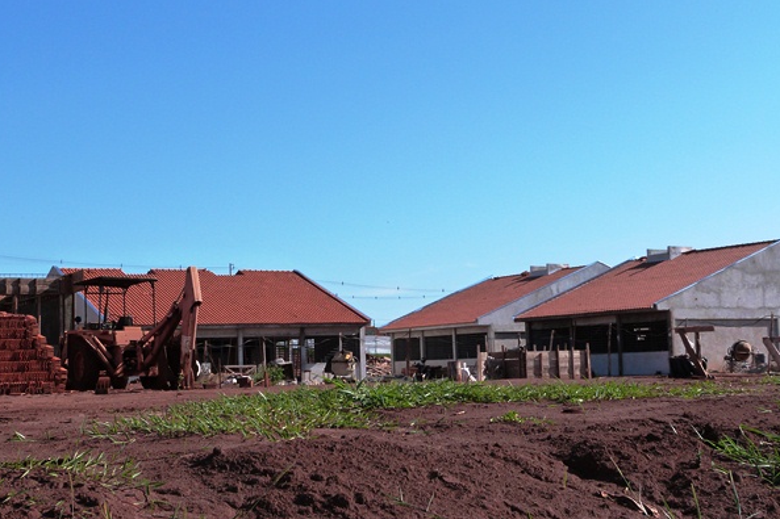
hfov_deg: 36.3
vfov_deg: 24.6
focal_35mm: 55
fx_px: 1191
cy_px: 247
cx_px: 385
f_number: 5.6
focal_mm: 8.7
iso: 160
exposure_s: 1/500
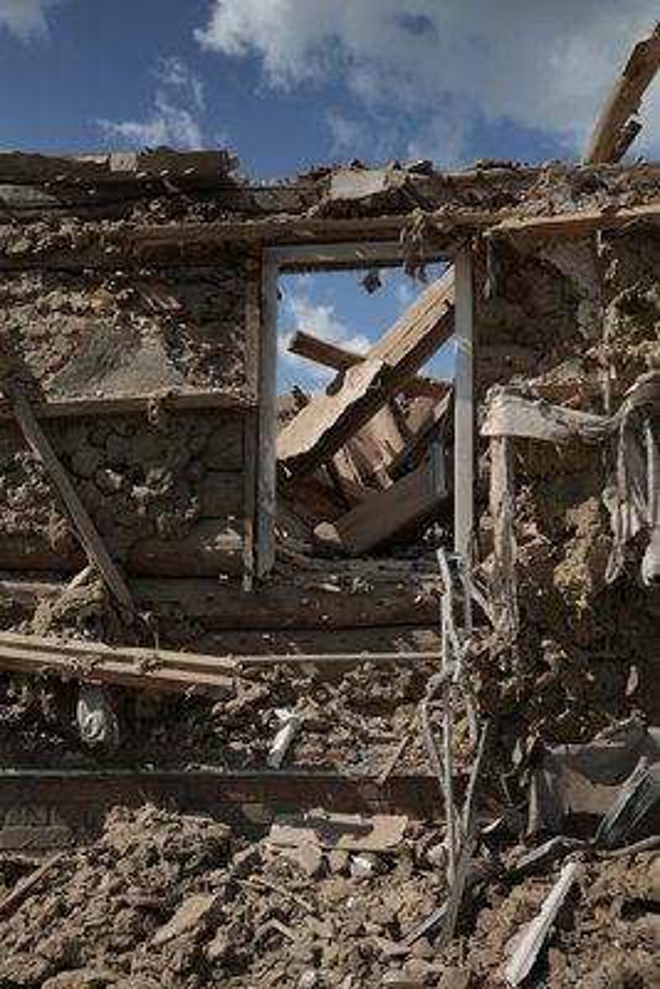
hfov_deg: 41.1
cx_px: 330
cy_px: 494
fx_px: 879
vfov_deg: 58.7
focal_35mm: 32
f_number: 2.8
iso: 100
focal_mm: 32
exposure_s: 1/200
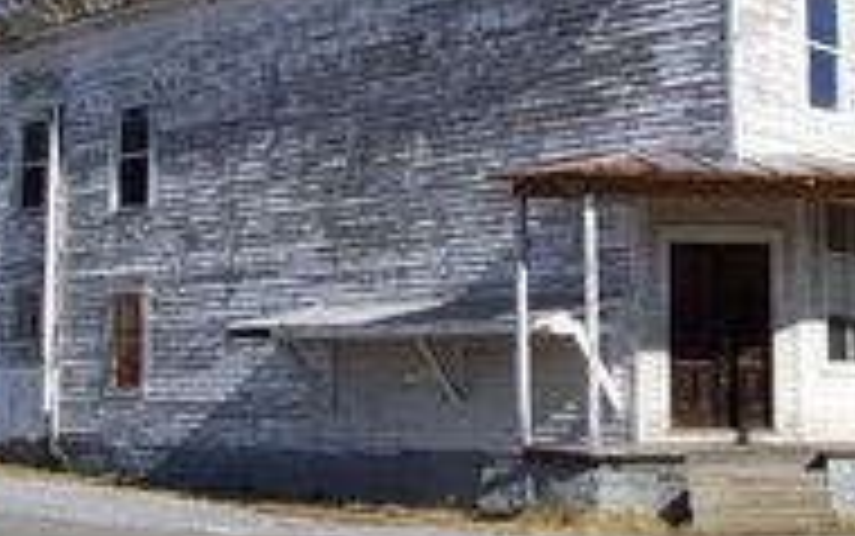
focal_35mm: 76
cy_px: 198
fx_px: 1772
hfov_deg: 27.0
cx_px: 544
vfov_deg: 17.2
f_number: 5.1
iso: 80
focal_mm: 5.6
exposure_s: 1/571
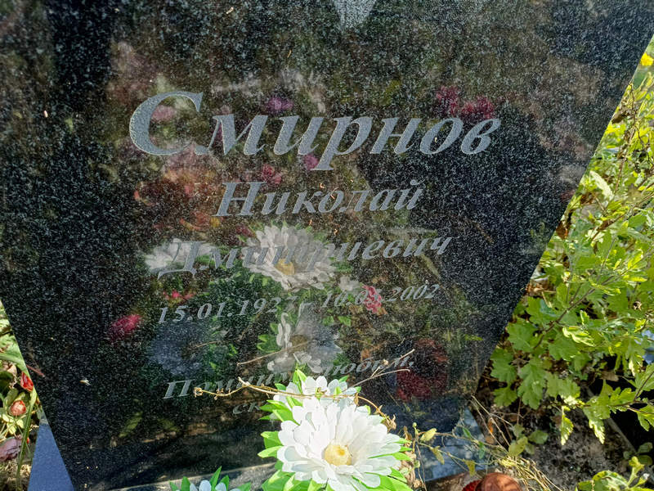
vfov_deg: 54.9
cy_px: 246
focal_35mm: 25
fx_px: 472
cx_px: 327
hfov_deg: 69.4
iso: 112
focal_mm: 4.76
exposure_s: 1/180
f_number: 1.69
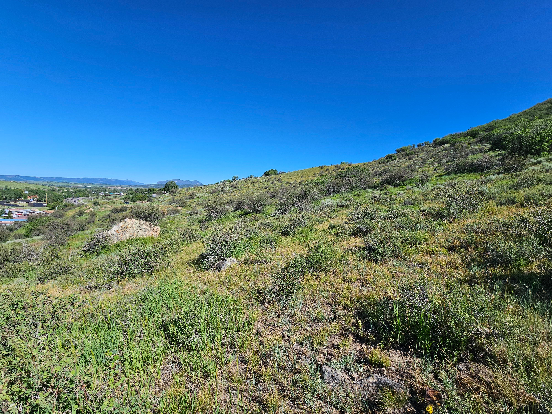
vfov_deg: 89.9
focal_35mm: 13
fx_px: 207
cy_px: 207
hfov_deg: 106.2
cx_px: 276
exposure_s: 1/2524
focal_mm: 2.2
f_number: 2.2
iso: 50
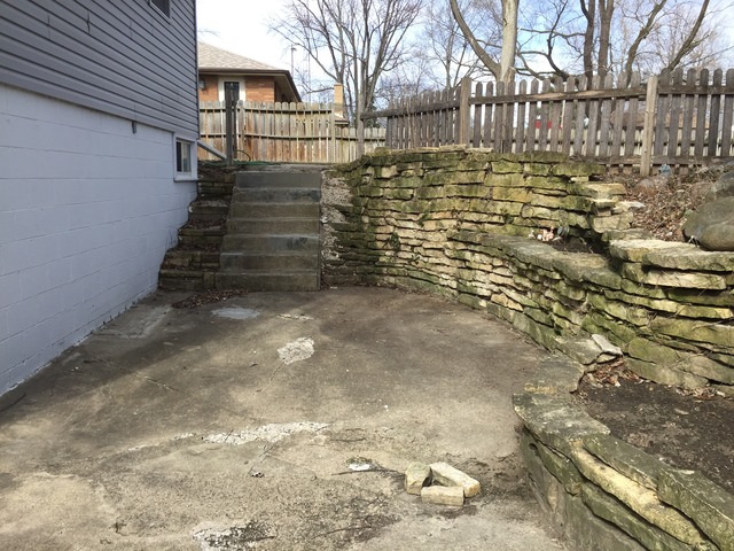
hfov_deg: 61.7
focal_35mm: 29
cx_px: 367
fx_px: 615
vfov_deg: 48.2
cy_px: 276
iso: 32
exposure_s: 1/775
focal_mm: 4.15
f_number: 2.2
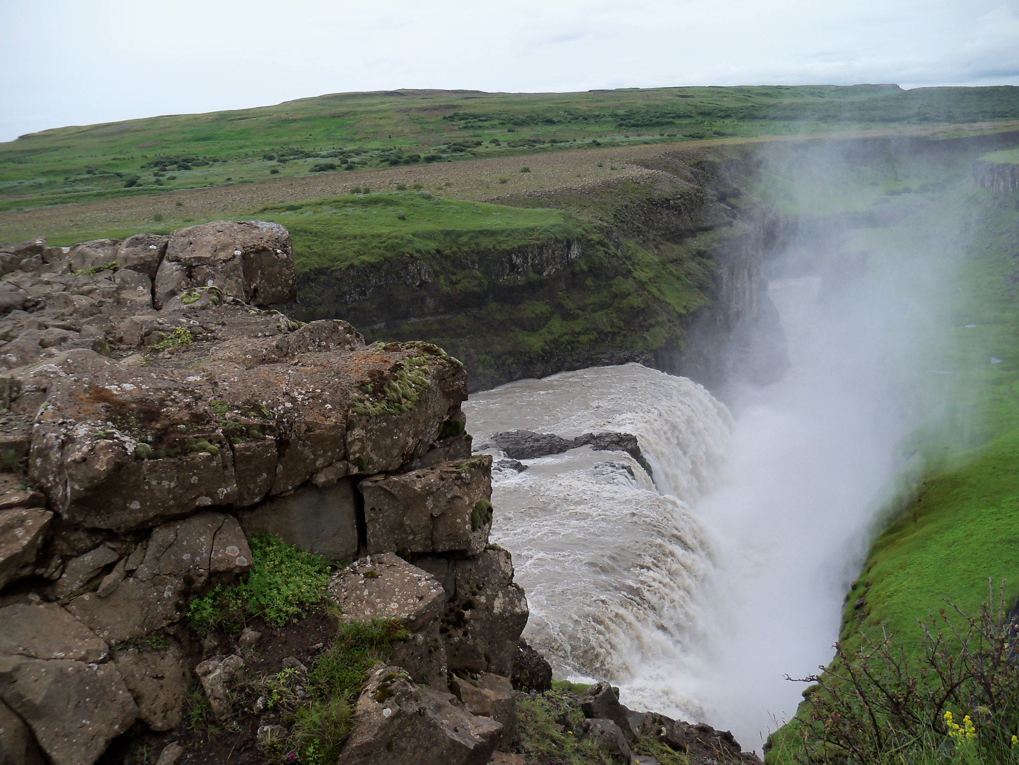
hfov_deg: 52.6
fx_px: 1030
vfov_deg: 40.7
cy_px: 382
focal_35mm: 35
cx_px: 510
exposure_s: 1/250
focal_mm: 6.2
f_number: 3.5
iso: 80
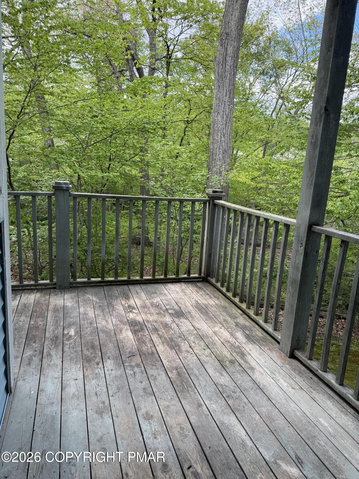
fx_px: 332
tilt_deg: -11.0
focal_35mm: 24
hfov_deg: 56.8
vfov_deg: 71.6
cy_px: 240
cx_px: 180
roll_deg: -1.2
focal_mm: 6.76
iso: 80
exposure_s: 1/402
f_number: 1.78
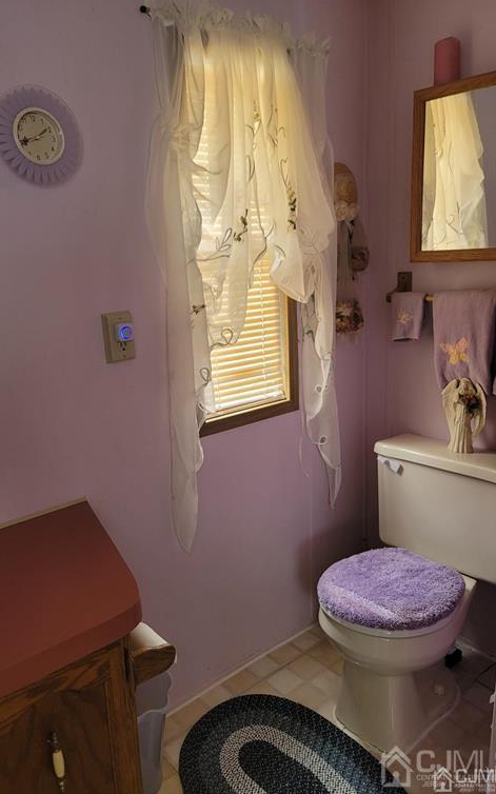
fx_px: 584
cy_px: 393
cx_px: 219
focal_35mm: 27
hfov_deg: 45.9
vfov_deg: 68.4
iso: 200
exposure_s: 1/60
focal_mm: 7
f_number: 1.8
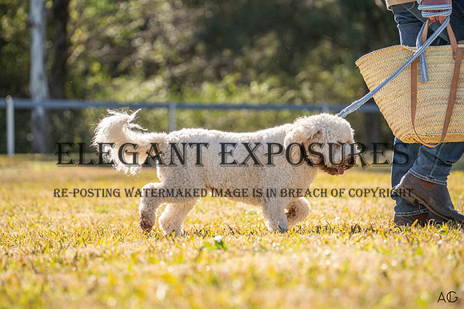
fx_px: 2693
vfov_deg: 6.6
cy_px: 155
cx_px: 226
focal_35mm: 209
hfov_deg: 9.8
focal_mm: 200
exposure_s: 1/1600
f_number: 5.6
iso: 400
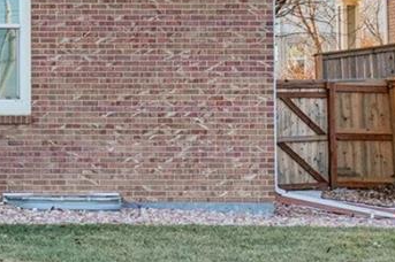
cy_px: 85
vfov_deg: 12.2
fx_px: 1228
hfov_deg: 16.9
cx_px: -160
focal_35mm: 112
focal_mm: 16
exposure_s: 1/200
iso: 400
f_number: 8
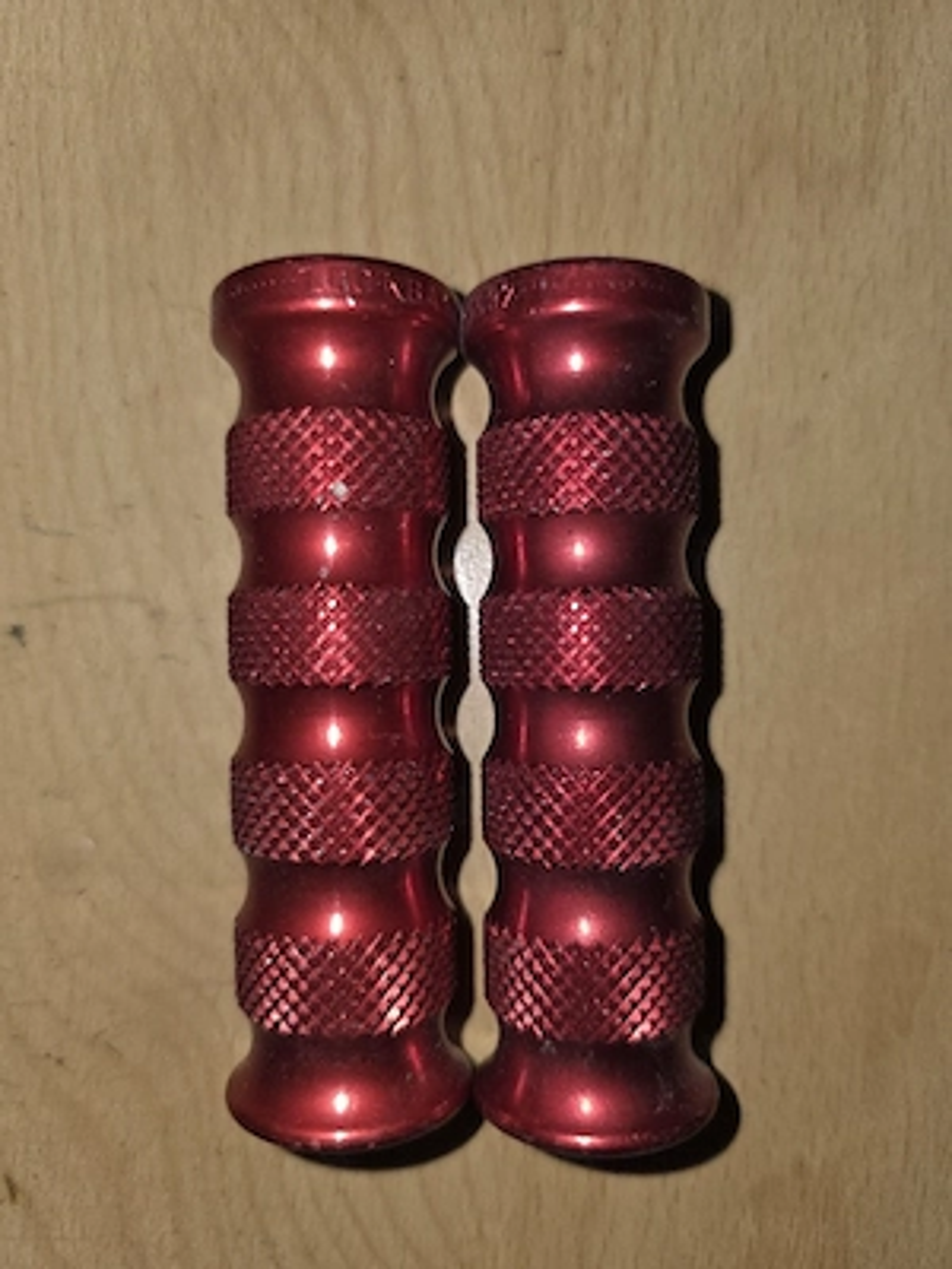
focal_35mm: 23
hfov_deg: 58.9
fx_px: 843
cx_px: 476
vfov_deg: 73.9
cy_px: 634
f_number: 1.7
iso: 12
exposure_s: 1/137
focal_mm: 6.3
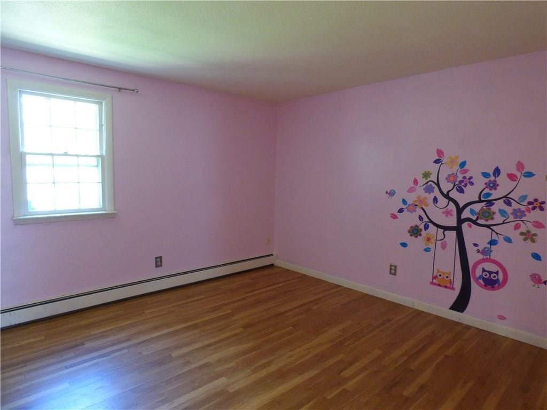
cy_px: 205
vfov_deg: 66.0
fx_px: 316
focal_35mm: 20
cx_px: 274
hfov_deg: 81.7
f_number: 2.8
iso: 400
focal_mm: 3.58
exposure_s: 1/13
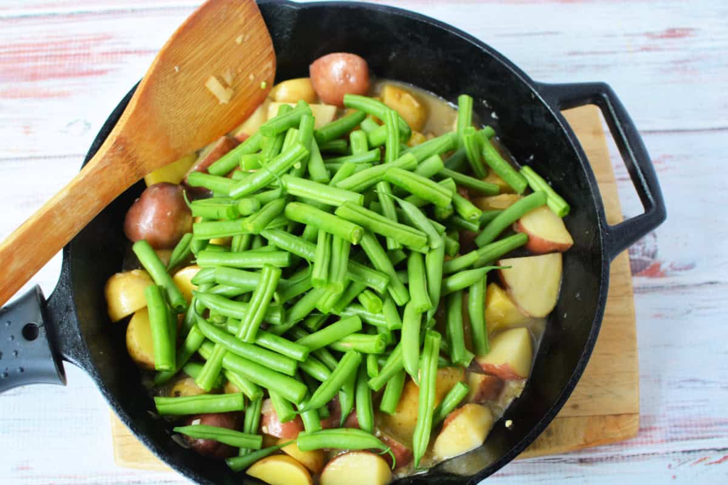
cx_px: 364
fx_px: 1062
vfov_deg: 25.8
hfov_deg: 37.9
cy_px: 242
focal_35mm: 52
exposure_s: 1/60
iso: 640
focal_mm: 35
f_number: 4
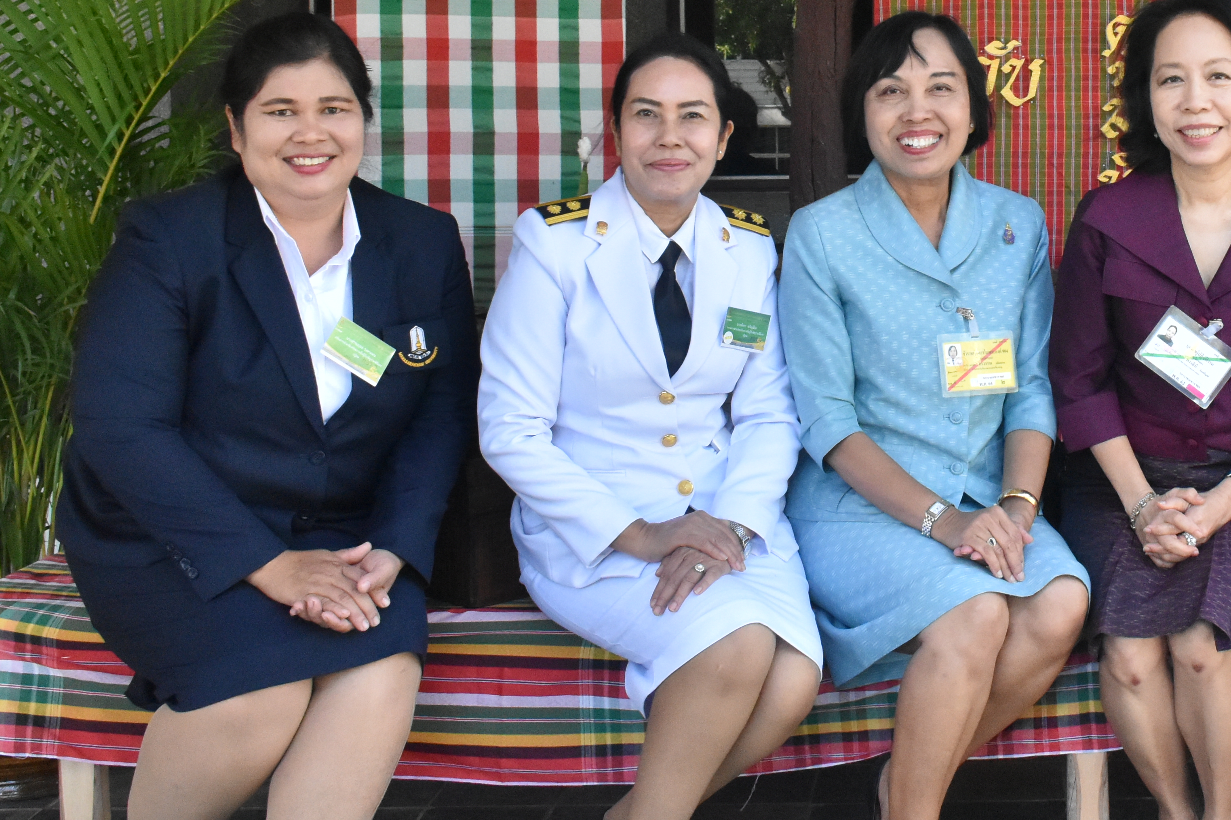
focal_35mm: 65
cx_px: 1039
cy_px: 158
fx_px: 2223
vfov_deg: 20.7
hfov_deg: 30.0
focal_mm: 22
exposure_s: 1/320
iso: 2500
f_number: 9
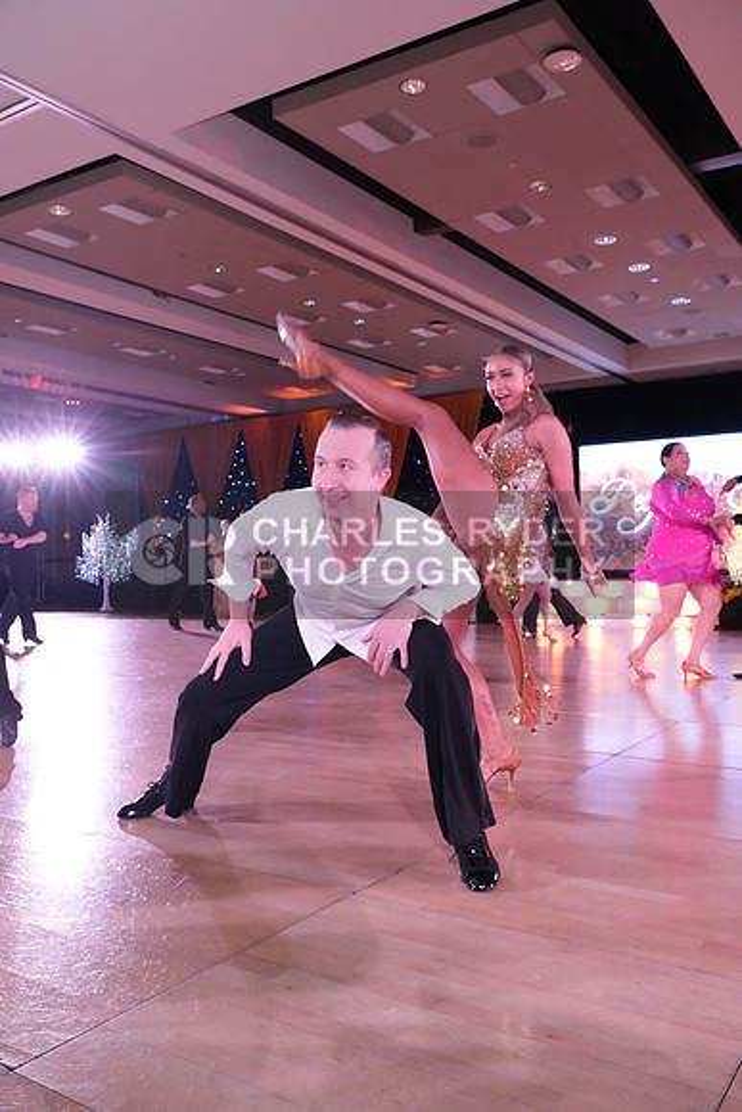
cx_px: 371
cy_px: 556
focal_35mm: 29
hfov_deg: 45.0
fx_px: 896
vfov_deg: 63.6
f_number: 8
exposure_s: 1/250
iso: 8000
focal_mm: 29
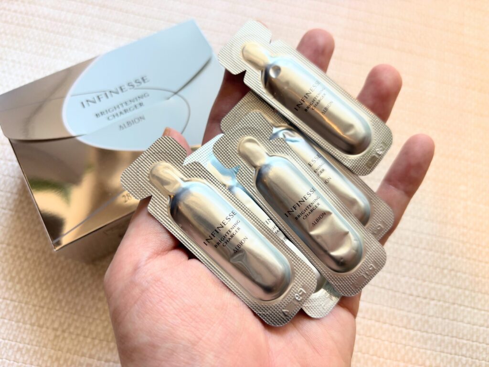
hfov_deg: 67.3
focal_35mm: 26
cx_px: 244
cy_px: 184
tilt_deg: -72.0
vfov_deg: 53.1
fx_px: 367
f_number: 1.6
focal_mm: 5.96
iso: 64
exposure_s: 1/100
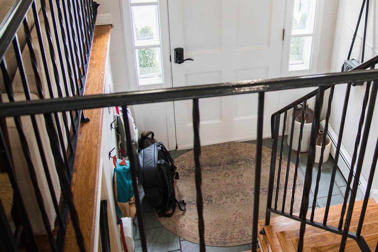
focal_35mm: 41
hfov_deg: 45.3
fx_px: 430
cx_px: 295
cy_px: 66
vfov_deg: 32.1
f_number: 4
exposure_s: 1/30
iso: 200
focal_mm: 24
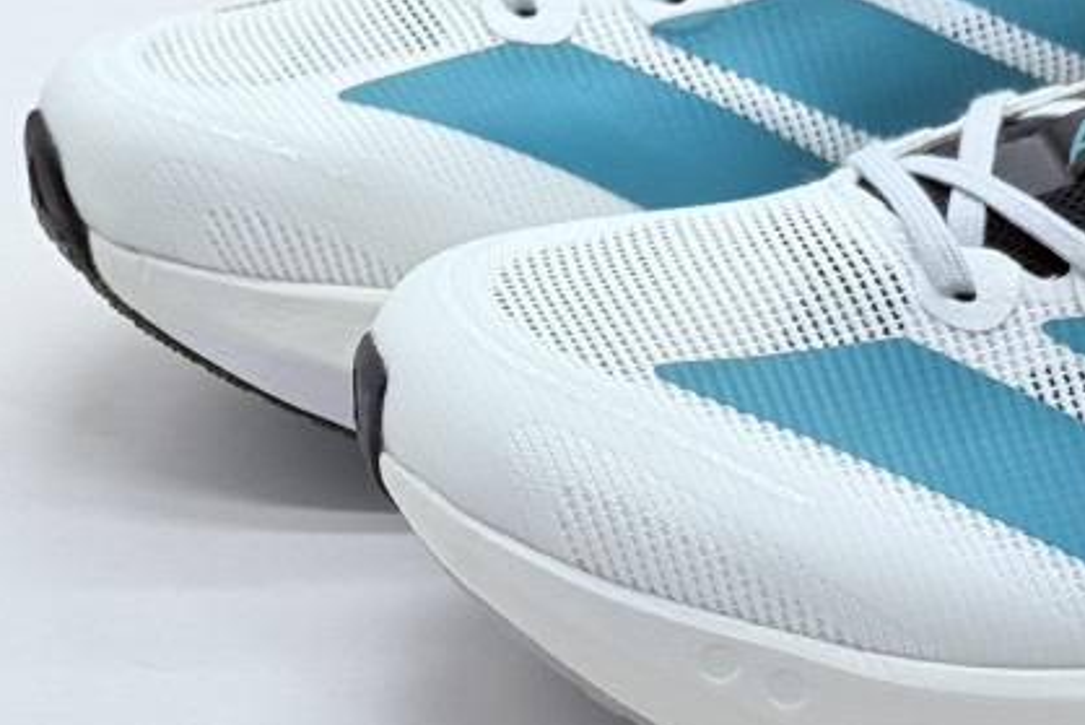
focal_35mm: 51
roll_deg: +1.2
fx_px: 1538
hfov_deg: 38.9
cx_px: 544
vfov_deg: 26.5
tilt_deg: -28.6
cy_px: 327
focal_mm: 6.76
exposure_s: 1/687
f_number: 1.78
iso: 64
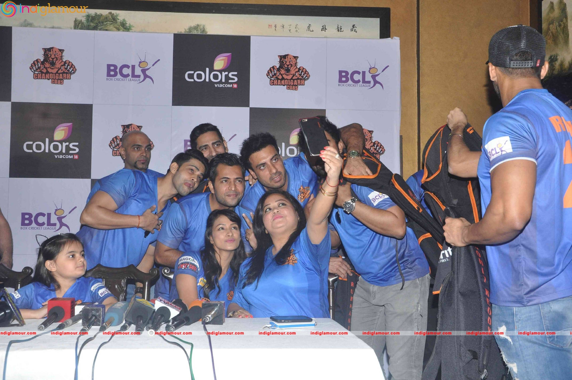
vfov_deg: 34.1
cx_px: 286
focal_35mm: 39
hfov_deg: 49.6
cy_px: 190
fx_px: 619
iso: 800
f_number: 10
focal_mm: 26
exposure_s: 1/200
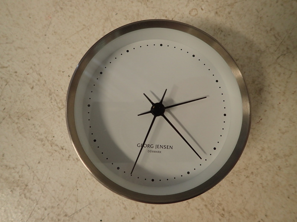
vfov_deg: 54.9
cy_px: 111
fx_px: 214
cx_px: 148
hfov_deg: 69.4
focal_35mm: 25
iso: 200
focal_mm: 4.5
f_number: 2
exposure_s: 1/30
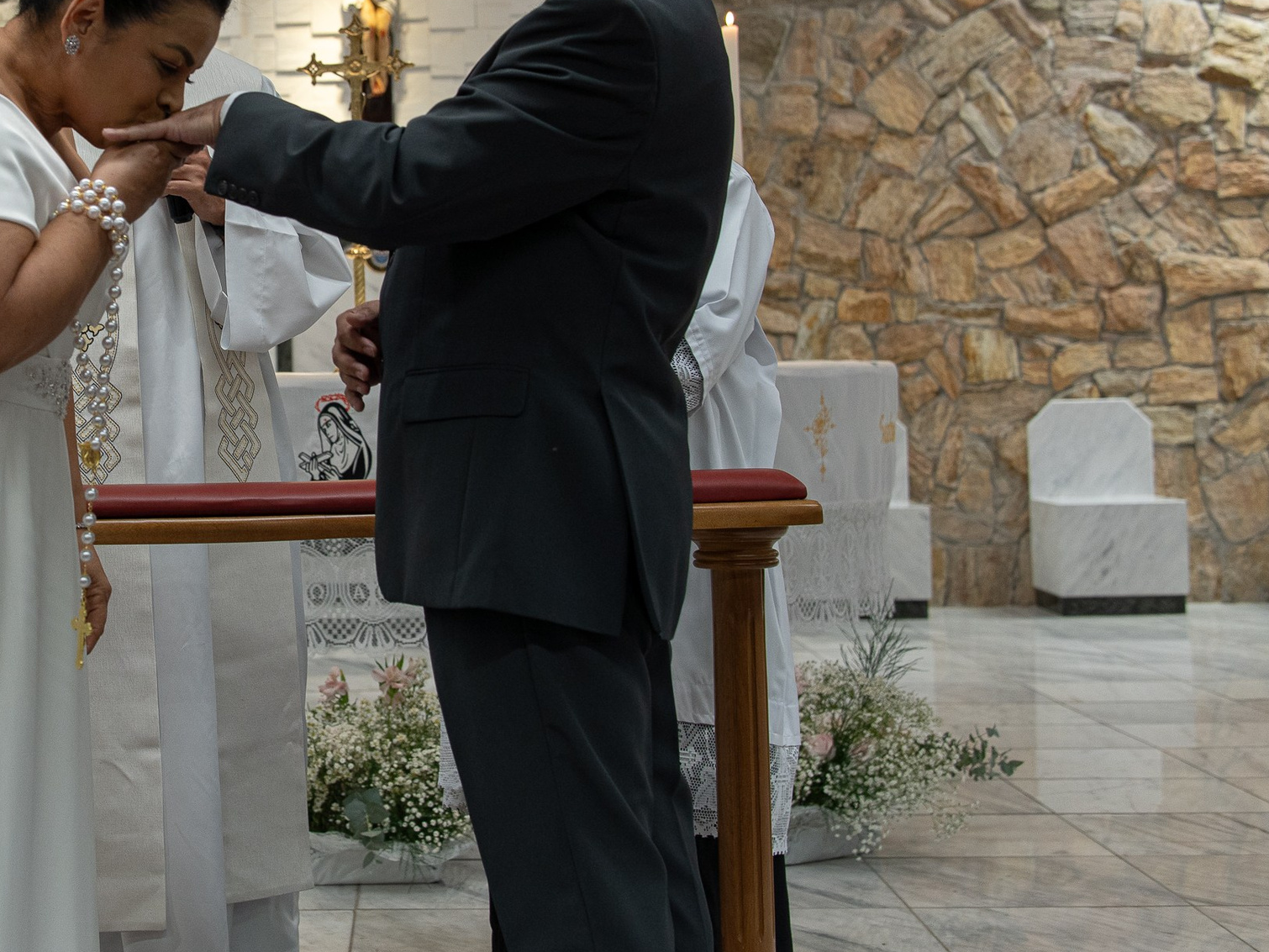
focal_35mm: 66
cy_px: 306
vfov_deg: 22.2
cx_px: 194
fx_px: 2420
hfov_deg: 28.5
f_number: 2.8
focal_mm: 27
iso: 500
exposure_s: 1/160
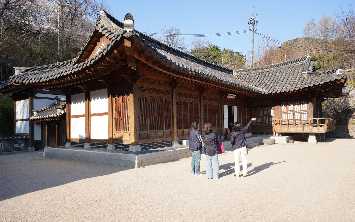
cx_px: 175
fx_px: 242
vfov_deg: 49.3
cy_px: 116
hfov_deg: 72.5
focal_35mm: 25
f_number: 9
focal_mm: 24
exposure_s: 1/100
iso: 100
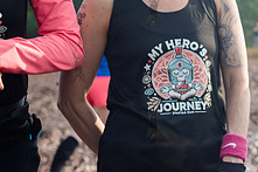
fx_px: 659
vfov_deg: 14.8
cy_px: 61
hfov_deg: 20.8
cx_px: 304
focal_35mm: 92
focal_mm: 35
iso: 250
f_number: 4
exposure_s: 1/1000
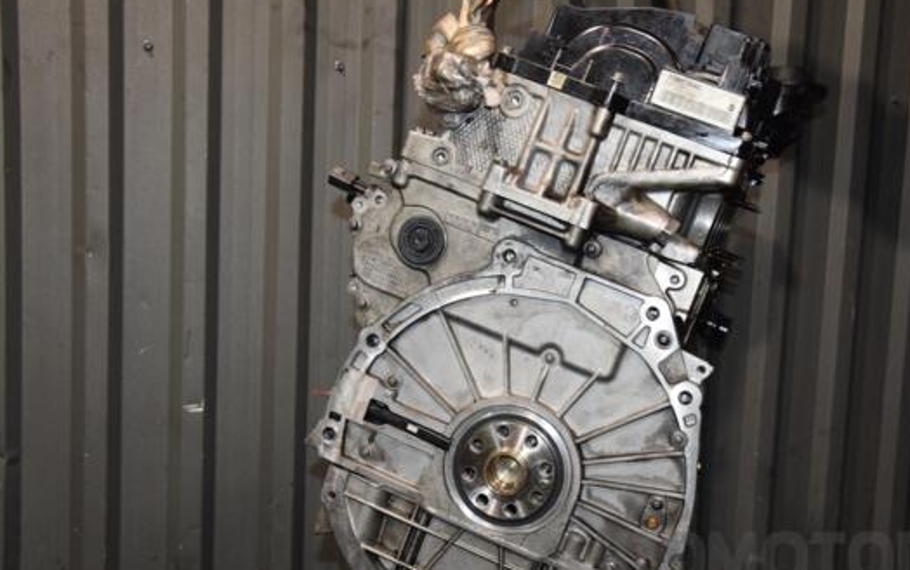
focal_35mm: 49
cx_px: 495
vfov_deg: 26.3
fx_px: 1216
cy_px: 327
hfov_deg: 41.0
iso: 800
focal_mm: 28
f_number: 5
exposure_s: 1/60
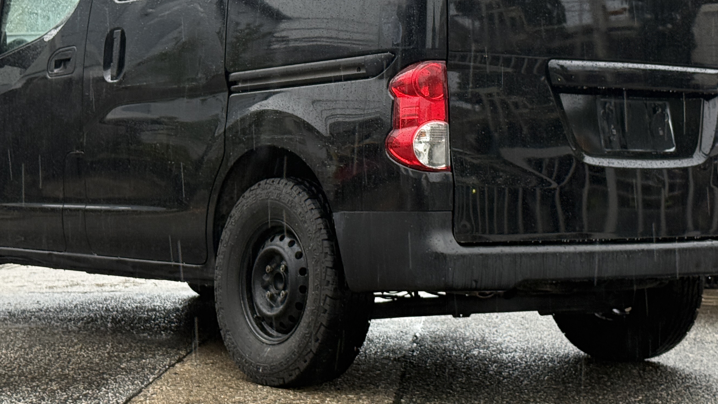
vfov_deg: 15.0
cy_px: 103
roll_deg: +0.7
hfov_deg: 26.5
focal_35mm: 80
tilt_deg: +1.6
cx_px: 334
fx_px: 1523
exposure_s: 1/162
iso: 125
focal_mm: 6.76
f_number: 1.78
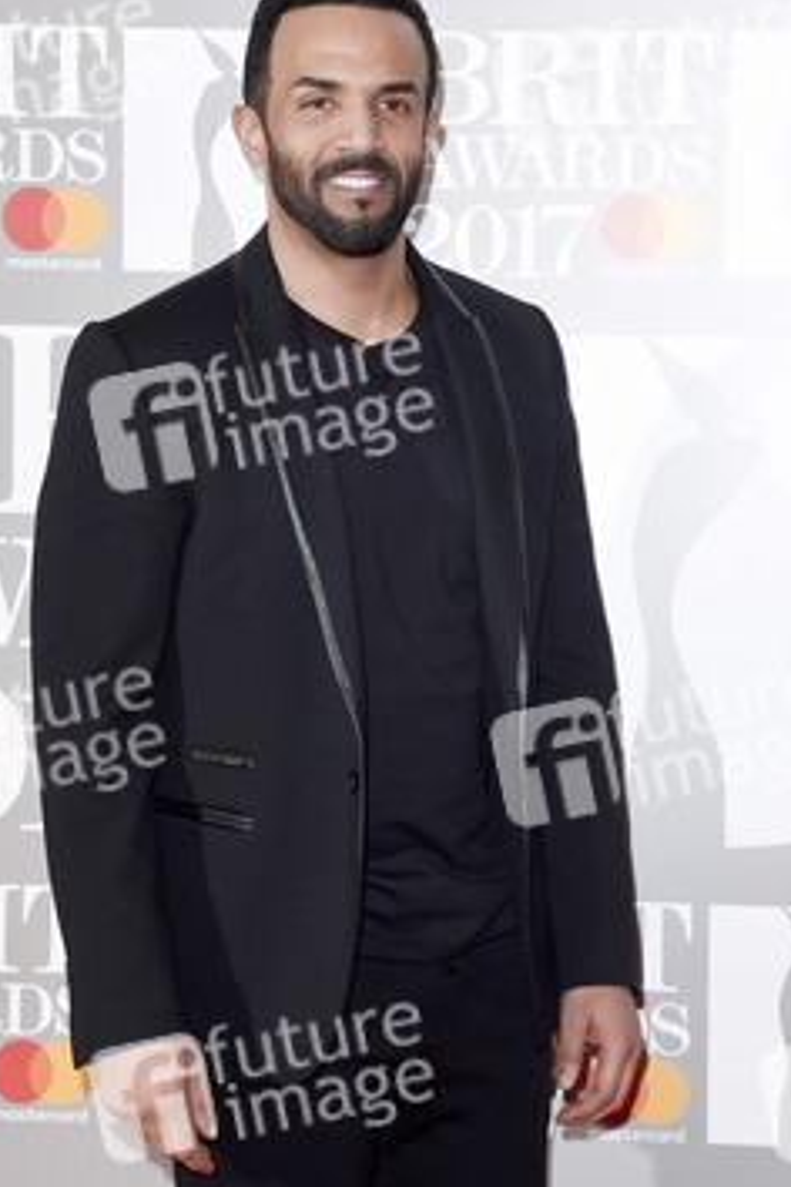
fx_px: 3724
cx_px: 360
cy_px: 580
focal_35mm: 113
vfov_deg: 18.1
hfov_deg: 12.1
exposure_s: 1/250
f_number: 6.3
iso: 400
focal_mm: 100
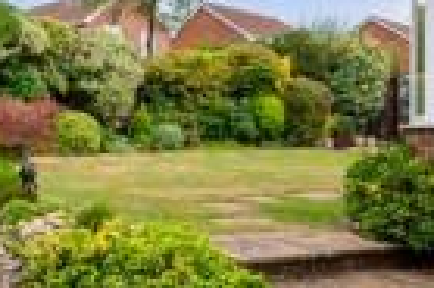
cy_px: 117
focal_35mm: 48
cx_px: 53
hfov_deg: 38.7
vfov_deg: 27.9
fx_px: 577
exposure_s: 1/400
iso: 200
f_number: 8
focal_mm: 14
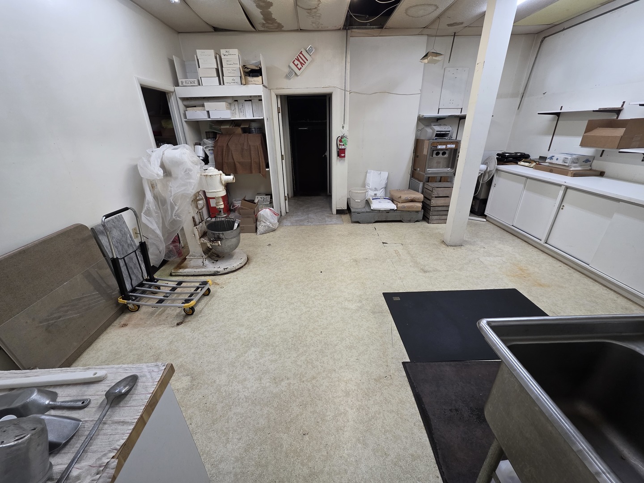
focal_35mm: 13
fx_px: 242
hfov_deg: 106.2
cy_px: 242
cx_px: 322
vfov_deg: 89.9
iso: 200
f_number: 1.9
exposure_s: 1/120
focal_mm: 2.2
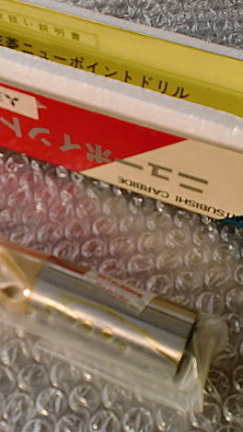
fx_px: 595
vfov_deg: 39.9
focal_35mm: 52
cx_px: 71
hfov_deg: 22.9
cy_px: 216
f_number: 3.1
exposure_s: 1/160
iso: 64
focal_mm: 6.3
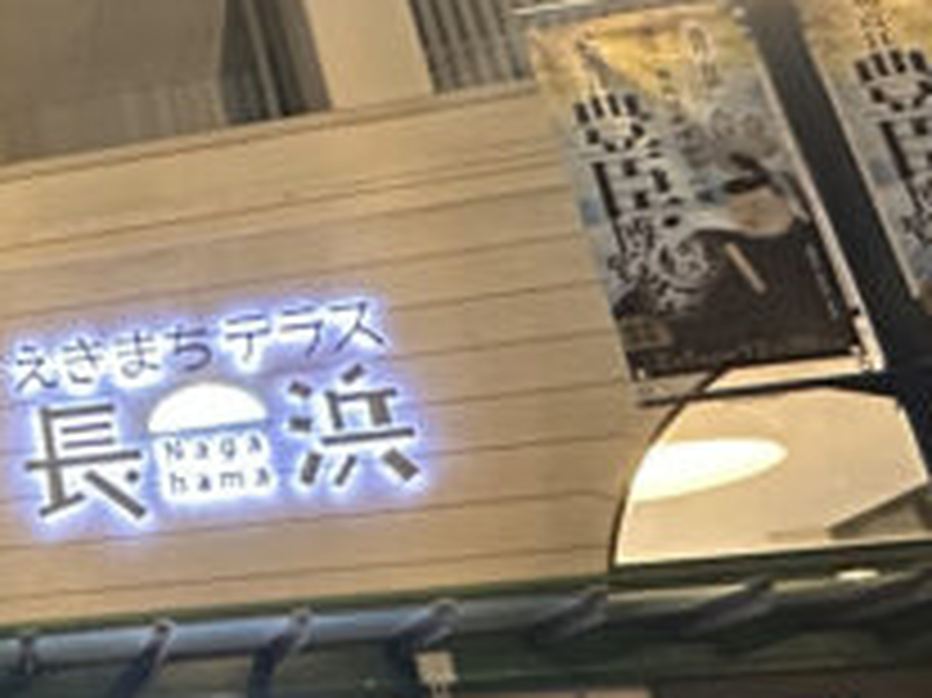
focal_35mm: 52
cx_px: -437
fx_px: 1399
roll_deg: +1.8
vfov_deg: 28.0
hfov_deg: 27.0
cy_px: 387
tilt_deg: +21.1
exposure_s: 1/30
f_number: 2.2
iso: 1600
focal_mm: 2.22
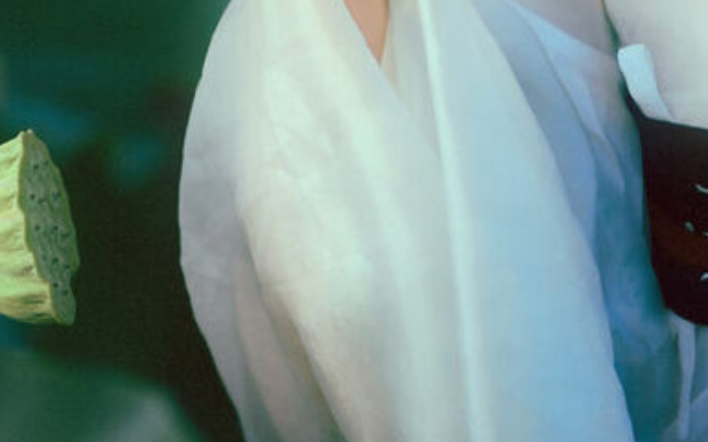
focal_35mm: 355
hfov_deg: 5.9
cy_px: -54
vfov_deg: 3.7
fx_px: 6850
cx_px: 784
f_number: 1.8
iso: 160
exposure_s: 1/125
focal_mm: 85
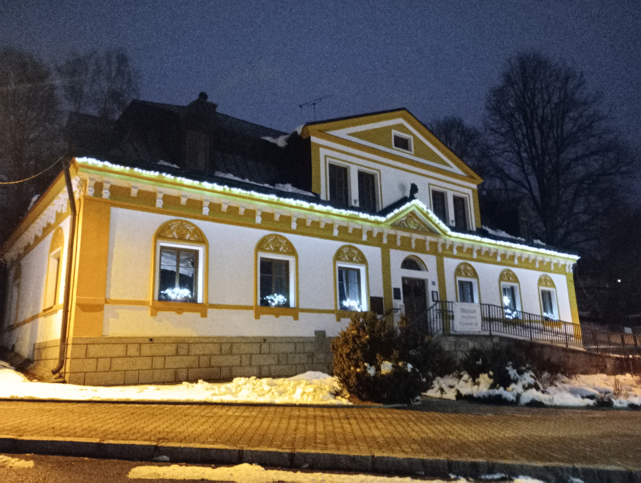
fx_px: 519
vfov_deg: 49.9
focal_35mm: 28
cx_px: 320
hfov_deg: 63.4
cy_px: 242
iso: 10800
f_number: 1.8
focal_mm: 4.27
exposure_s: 1/10
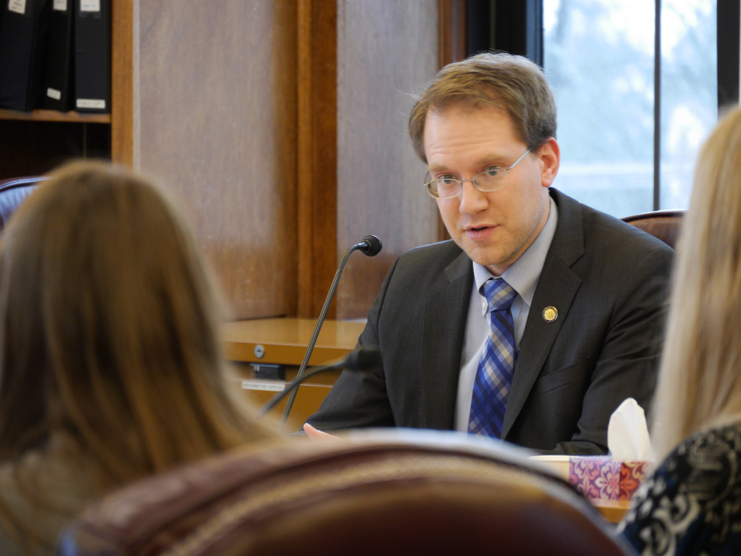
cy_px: 278
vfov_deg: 5.3
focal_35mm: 280
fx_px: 5994
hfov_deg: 7.1
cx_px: 370
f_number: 5.6
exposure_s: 1/15
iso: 1600
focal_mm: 140
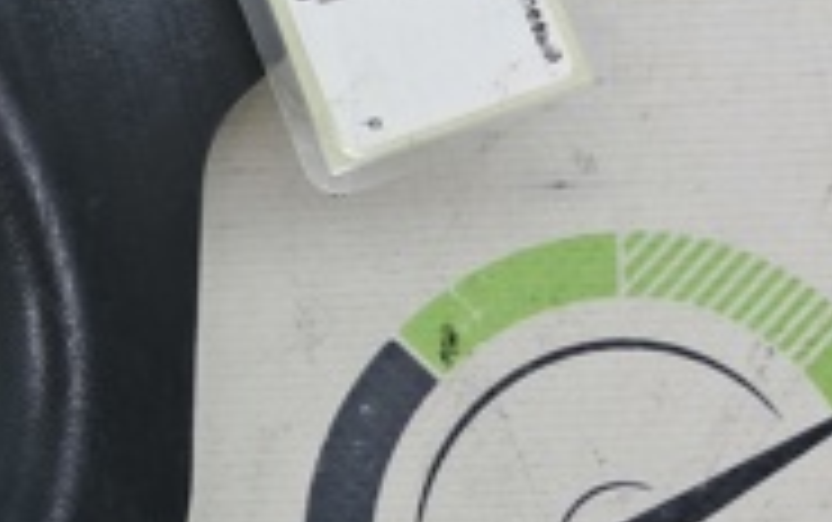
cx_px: -319
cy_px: 434
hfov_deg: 19.0
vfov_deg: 13.2
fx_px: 2247
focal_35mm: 99
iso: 50
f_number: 1.8
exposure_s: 1/50
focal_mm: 4
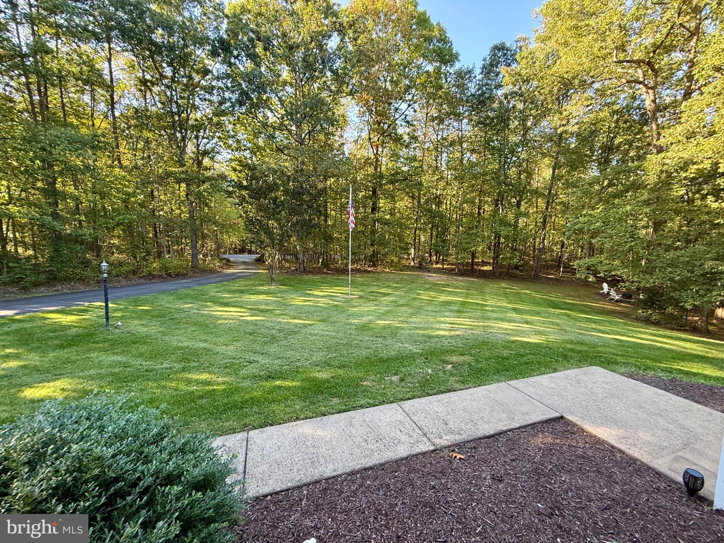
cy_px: 272
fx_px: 293
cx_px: 362
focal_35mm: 14
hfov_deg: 102.1
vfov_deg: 85.7
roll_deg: -1.8
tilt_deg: -7.0
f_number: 2.2
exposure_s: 1/99
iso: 100
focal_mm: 2.22
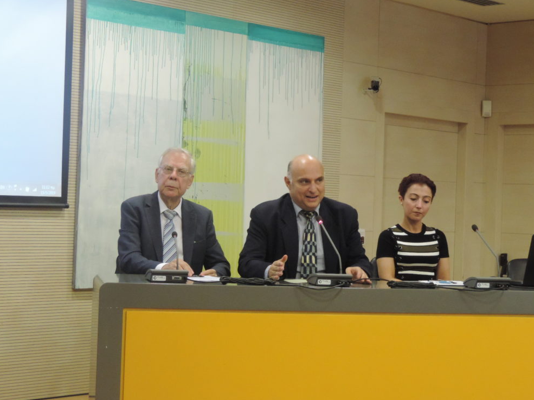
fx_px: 1203
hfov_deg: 25.0
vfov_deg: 18.9
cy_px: 206
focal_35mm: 78
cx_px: 272
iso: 800
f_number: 3.9
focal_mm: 13.3
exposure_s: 1/40
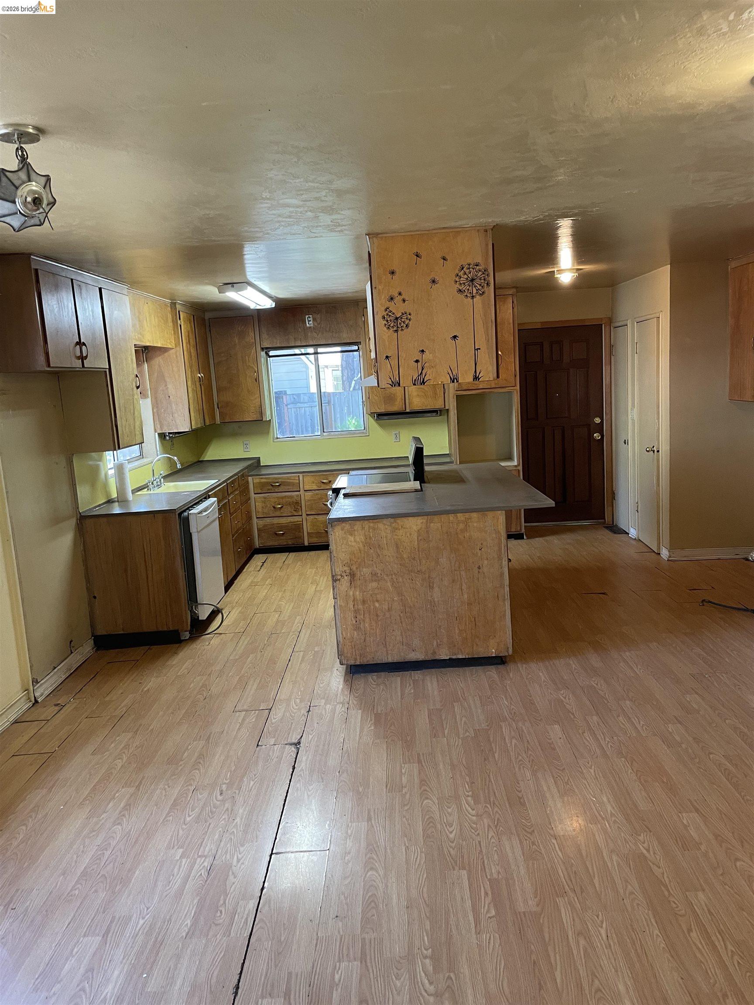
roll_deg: +2.4
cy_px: 502
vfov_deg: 67.3
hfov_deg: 53.1
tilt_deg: -11.9
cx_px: 377
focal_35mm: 26
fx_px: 755
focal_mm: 4.2
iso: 200
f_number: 1.6
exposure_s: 1/60
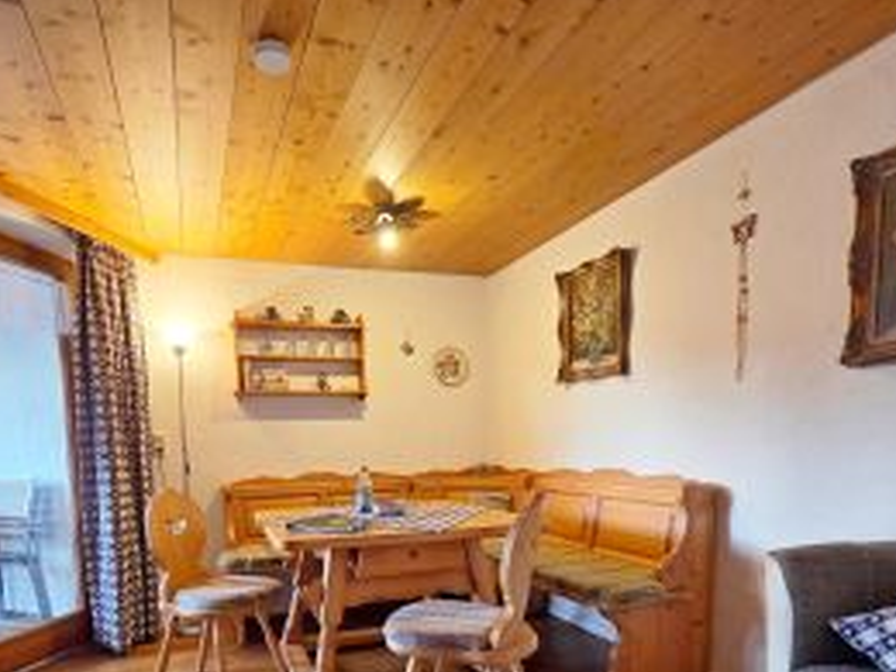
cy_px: 500
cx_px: 372
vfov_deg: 62.4
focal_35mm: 20
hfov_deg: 81.1
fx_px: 518
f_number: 2.2
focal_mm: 2.2
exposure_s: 1/50
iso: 250
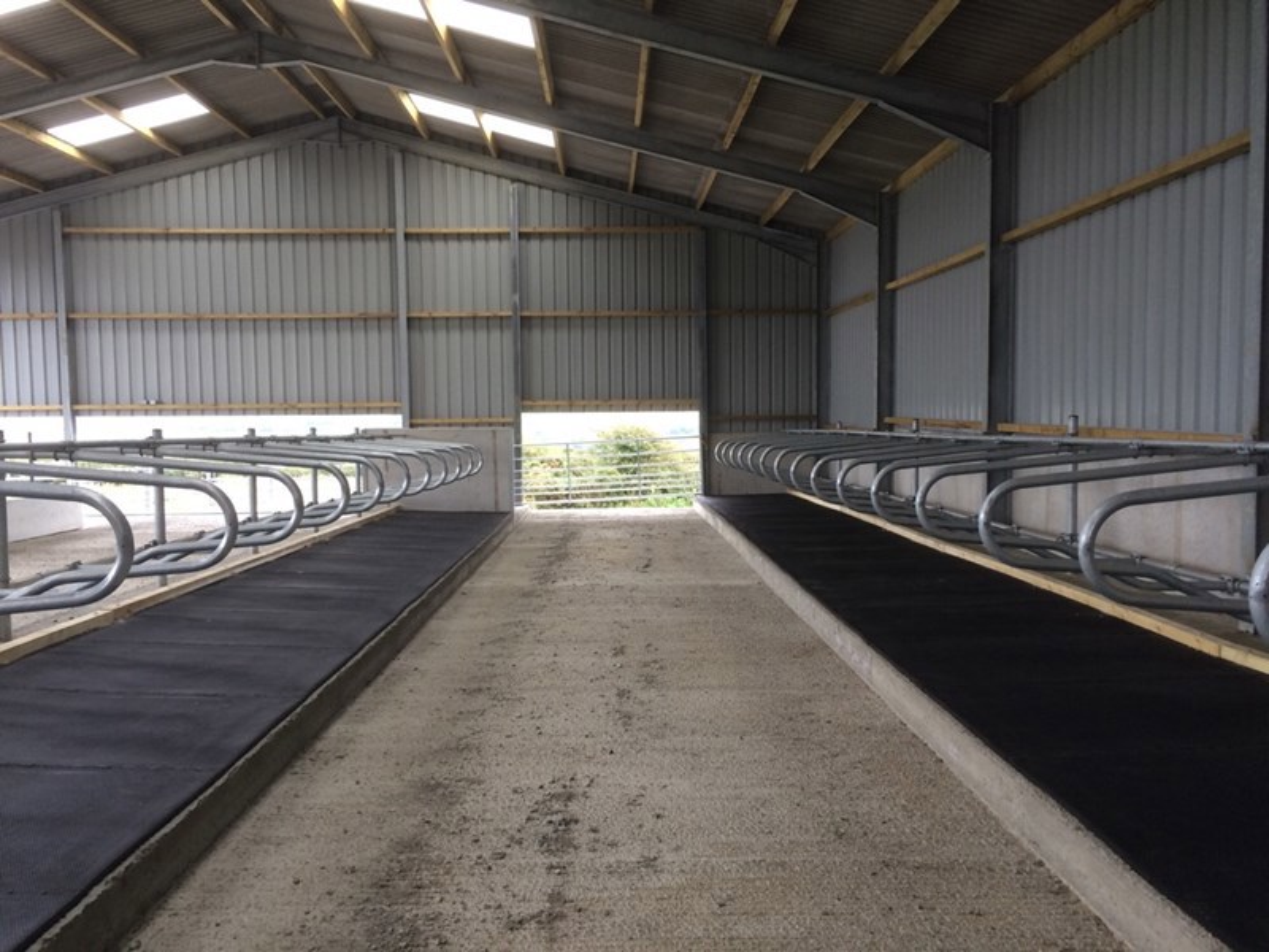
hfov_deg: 61.7
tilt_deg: -4.3
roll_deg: +1.4
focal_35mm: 29
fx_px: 1063
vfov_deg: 48.2
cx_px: 634
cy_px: 476
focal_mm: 4.15
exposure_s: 1/30
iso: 80
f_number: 2.2
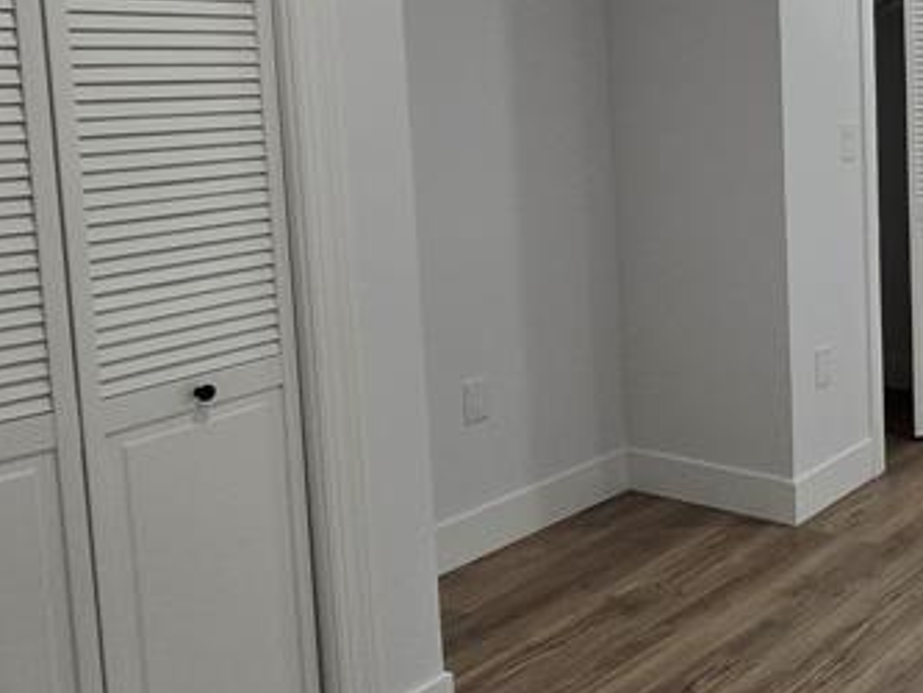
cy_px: 194
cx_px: 970
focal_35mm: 40
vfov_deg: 35.4
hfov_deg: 39.7
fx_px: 1067
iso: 80
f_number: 2.2
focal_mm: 2.2
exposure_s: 1/120
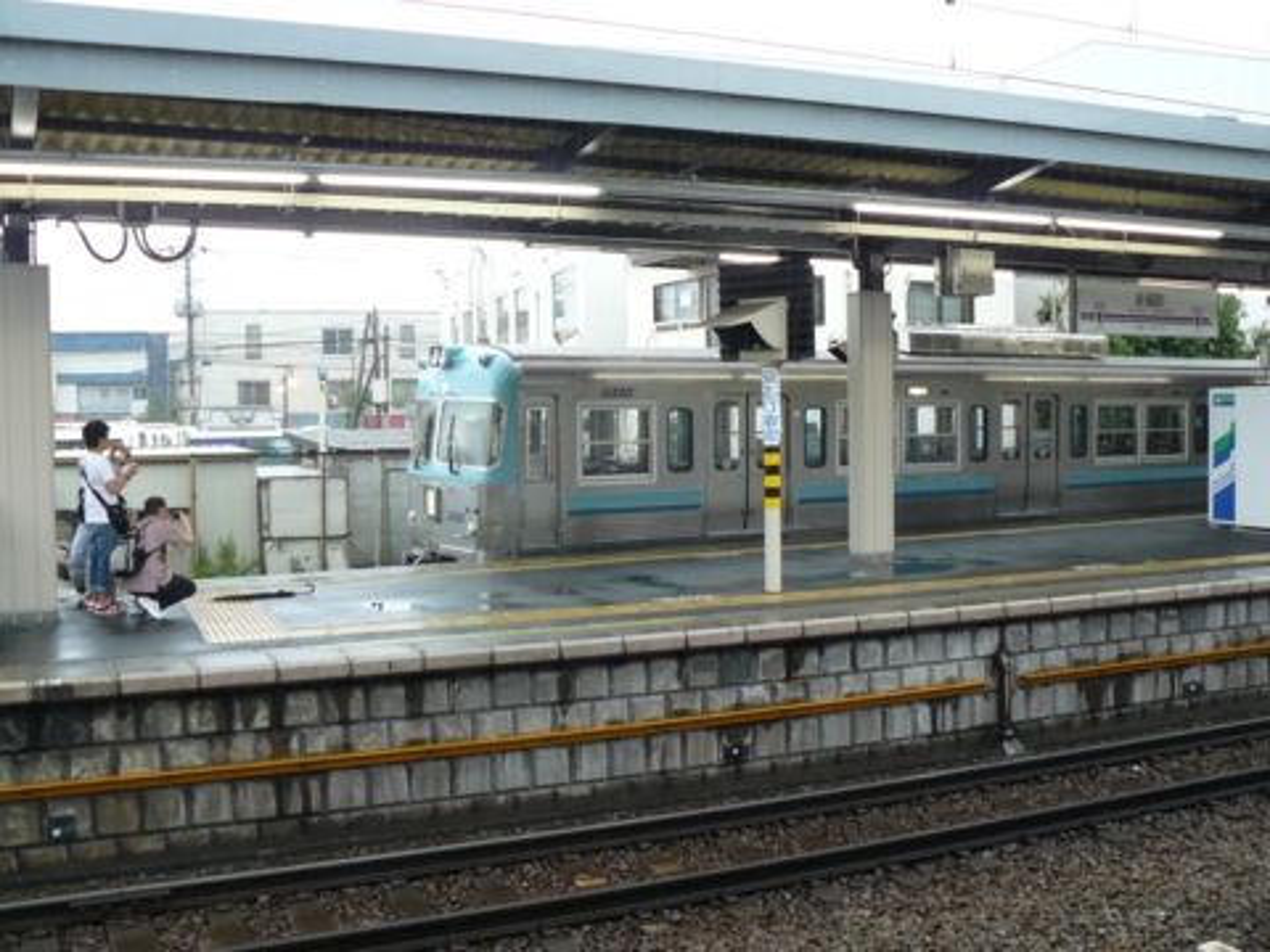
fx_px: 1321
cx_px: 635
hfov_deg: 51.4
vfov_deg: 39.7
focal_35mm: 36
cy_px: 476
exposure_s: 1/30
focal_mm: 6
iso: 100
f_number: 2.8
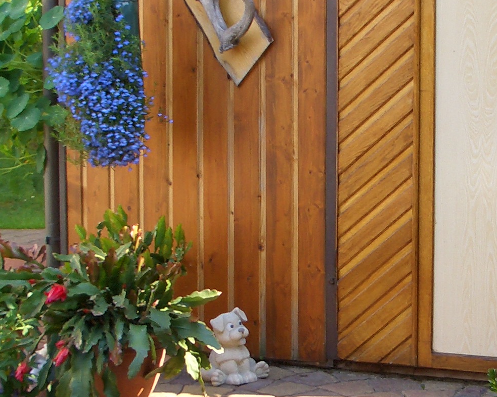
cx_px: 385
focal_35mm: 89
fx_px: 1309
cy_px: 222
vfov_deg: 17.3
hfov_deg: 21.3
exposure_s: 1/80
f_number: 4.3
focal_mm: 5.8
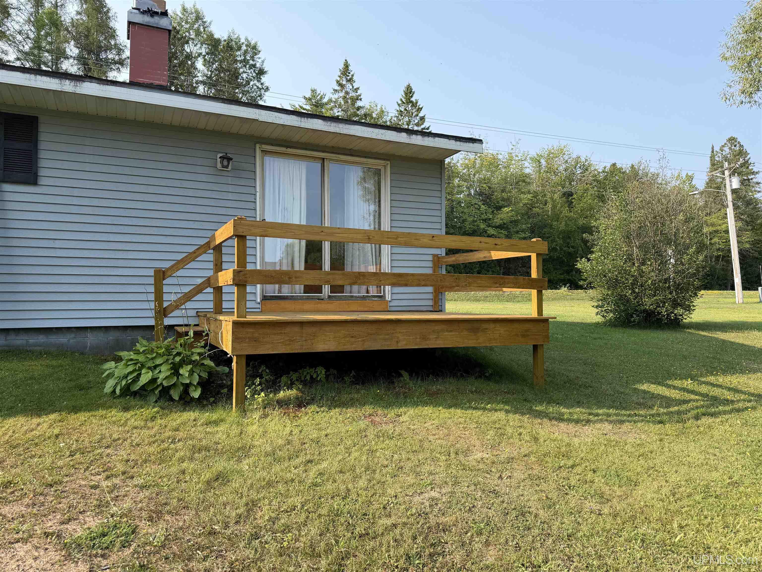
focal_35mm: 24
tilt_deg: +1.0
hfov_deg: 71.6
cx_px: 381
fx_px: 528
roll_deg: +0.7
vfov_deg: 56.8
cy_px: 286
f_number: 1.78
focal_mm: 6.76
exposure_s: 1/1855
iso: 80
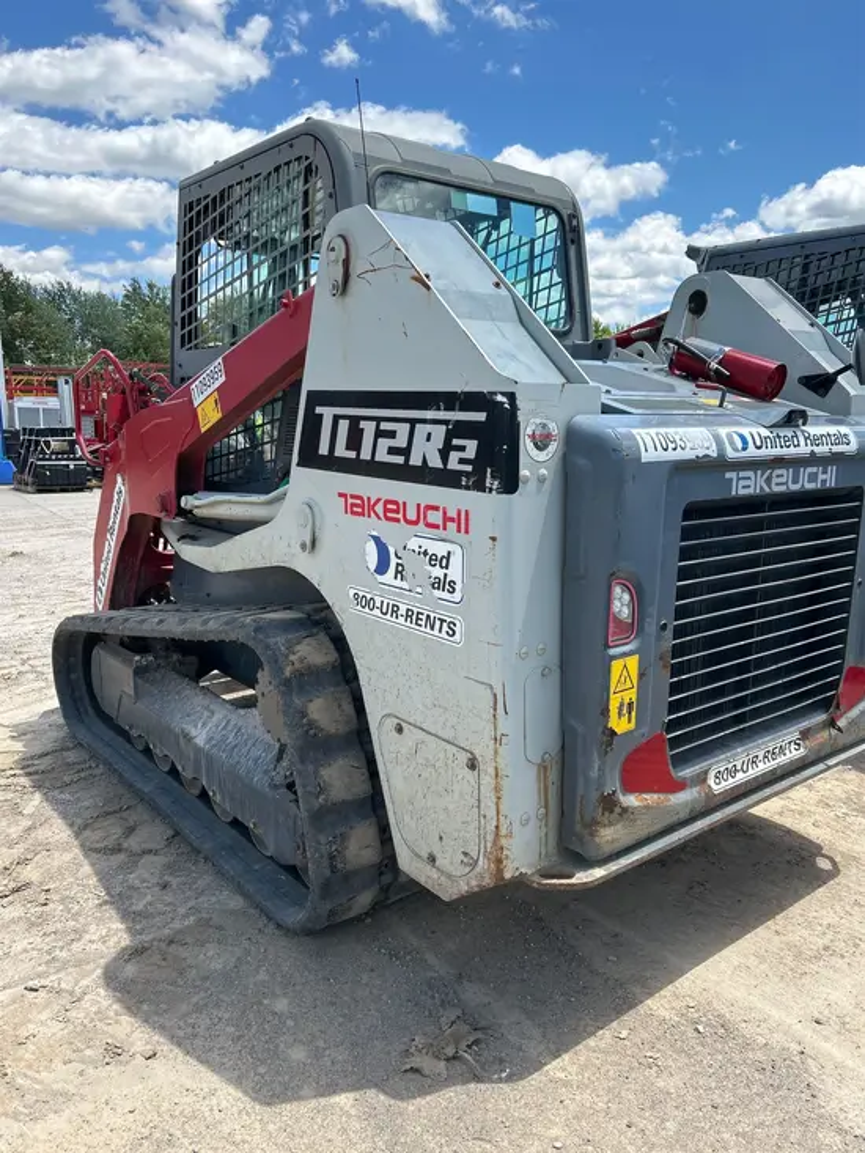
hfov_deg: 53.1
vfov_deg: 67.3
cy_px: 576
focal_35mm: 26
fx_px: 866
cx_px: 432
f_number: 1.5
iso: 50
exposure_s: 1/2123
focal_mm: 5.7
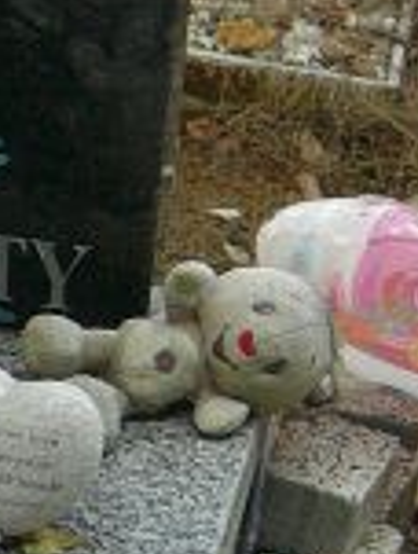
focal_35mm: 148
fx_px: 2373
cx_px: -370
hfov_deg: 9.5
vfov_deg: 13.1
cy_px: 547
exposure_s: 1/160
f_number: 2.8
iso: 80
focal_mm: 5.2
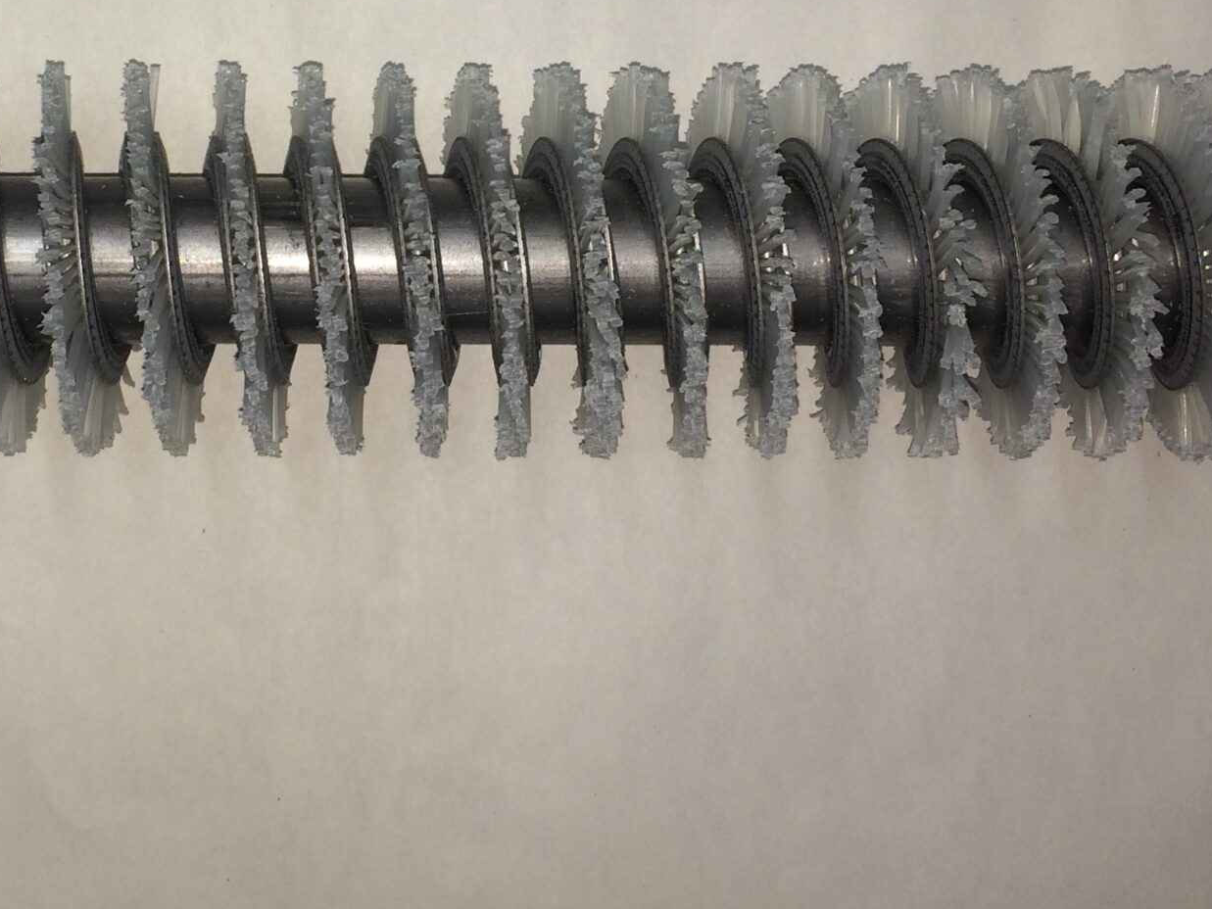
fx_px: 2101
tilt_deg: -88.4
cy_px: 190
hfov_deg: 31.8
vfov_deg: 24.1
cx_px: 363
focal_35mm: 60
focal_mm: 4.15
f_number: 2.2
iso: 32
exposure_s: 1/82
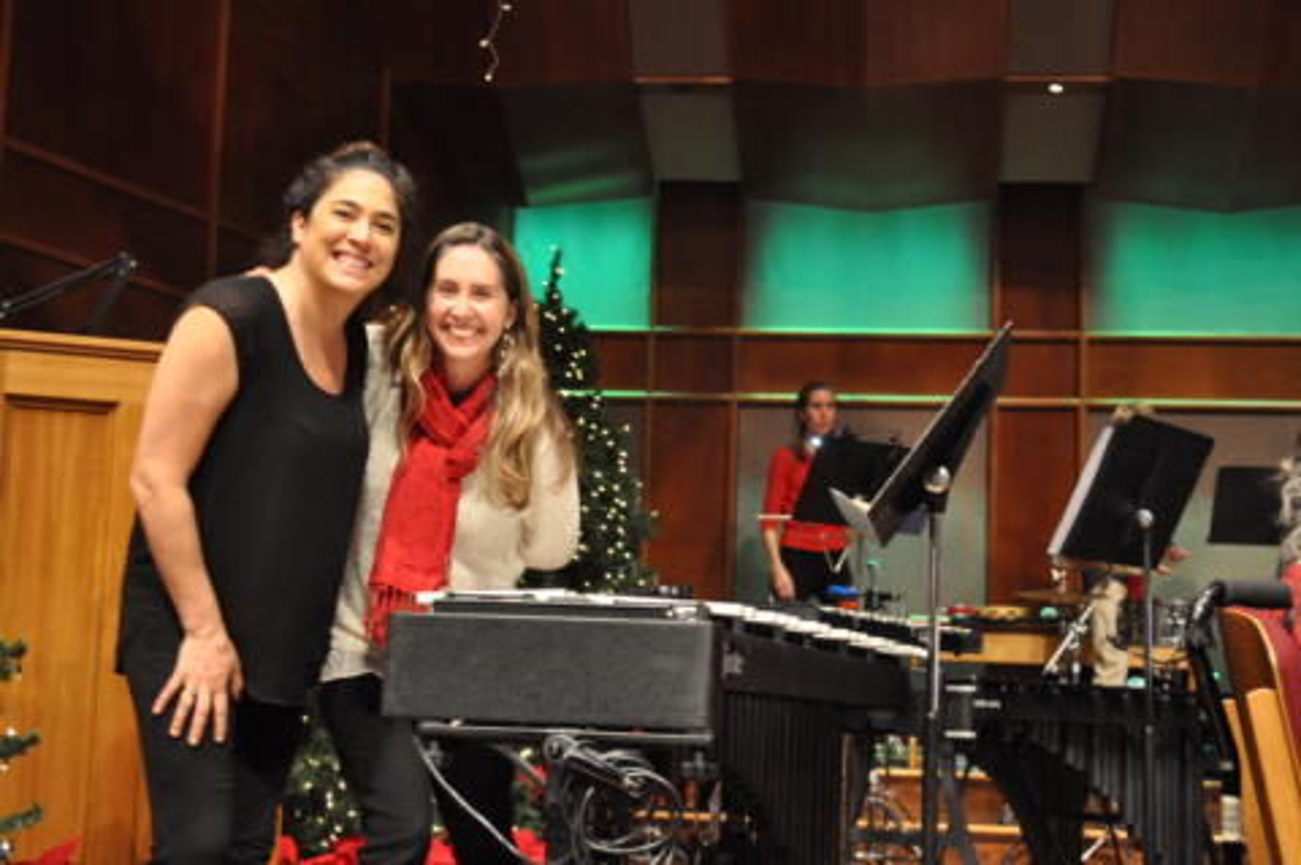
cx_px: 650
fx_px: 1949
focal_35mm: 54
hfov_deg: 36.9
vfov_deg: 25.0
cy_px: 432
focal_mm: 36
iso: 1400
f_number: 5
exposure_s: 1/30
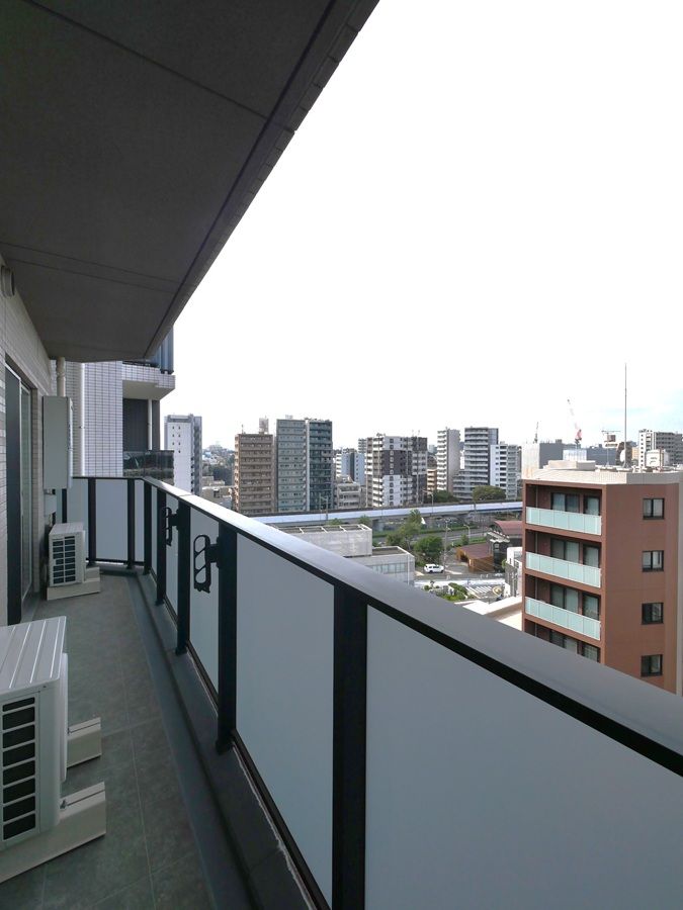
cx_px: 342
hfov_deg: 85.7
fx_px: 368
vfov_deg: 102.1
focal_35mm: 14
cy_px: 455
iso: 200
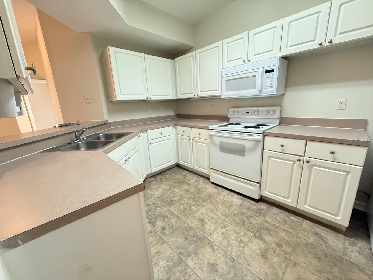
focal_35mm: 14
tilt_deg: -13.6
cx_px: 186
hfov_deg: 102.1
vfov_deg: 85.7
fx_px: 151
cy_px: 140
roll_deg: +2.1
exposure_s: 1/60
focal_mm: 2.22
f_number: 2.2
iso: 500
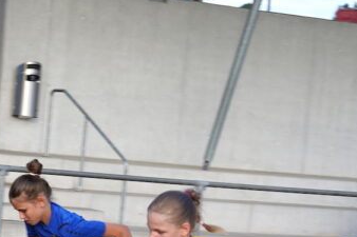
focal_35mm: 134
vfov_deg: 10.1
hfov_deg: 15.0
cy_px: 266
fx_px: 1328
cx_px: -24
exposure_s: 1/200
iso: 100
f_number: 4.5
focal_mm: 59
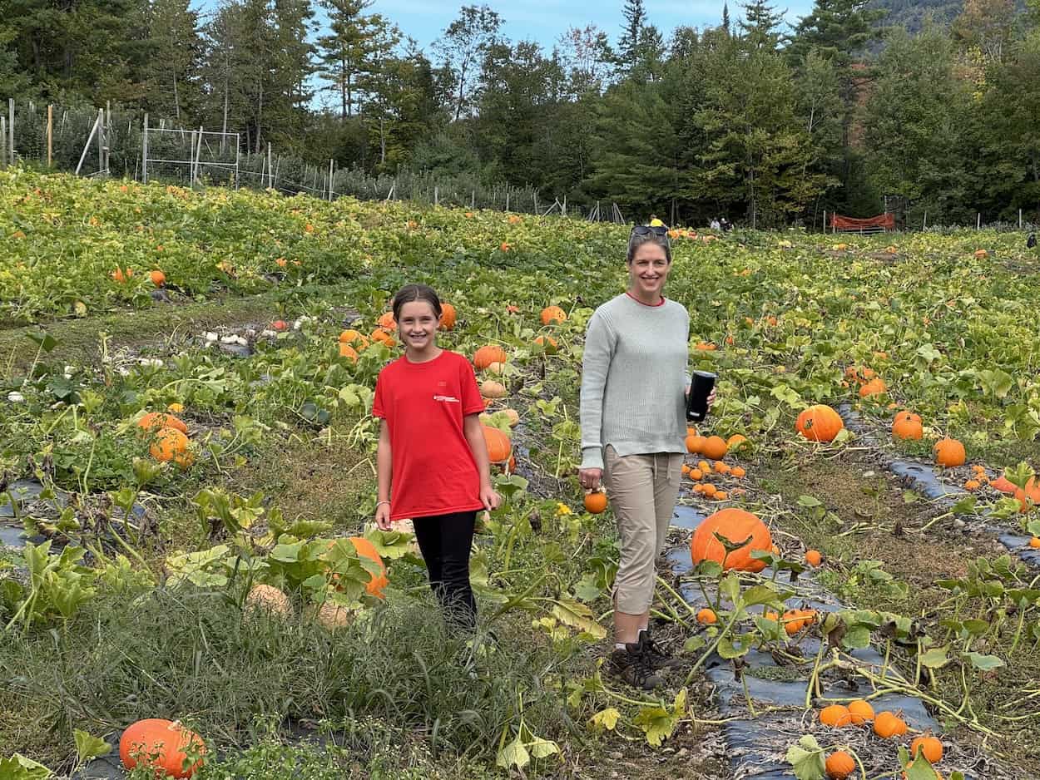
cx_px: 520
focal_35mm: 77
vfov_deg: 19.1
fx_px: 2314
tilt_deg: -4.7
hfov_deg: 25.3
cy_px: 390
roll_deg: +1.1
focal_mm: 9
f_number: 2.8
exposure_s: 1/206
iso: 25
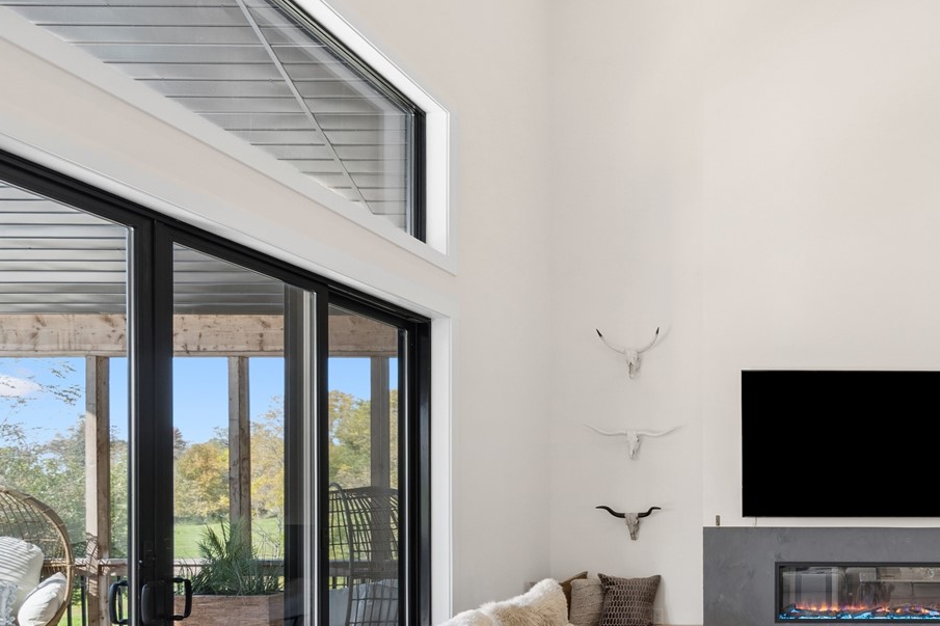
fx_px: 783
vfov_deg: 41.7
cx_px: 874
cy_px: 499
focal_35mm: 30
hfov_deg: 53.0
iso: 400
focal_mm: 16
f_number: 8
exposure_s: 1/20
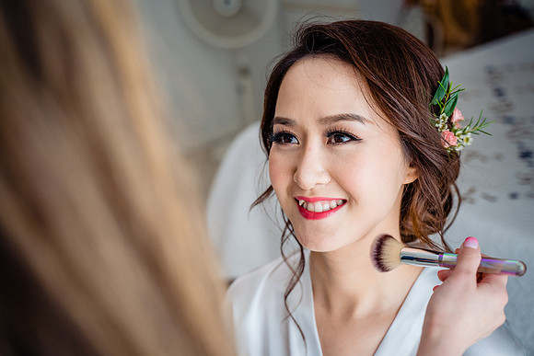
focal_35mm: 45
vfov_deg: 29.9
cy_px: 178
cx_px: 267
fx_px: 668
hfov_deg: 43.6
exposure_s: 1/320
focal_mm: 45
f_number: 3.2
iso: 250
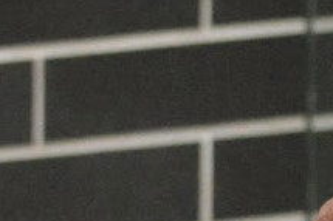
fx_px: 5672
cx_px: 791
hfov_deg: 3.3
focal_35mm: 614
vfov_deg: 2.2
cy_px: 547
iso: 3200
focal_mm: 55
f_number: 5.6
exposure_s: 1/500
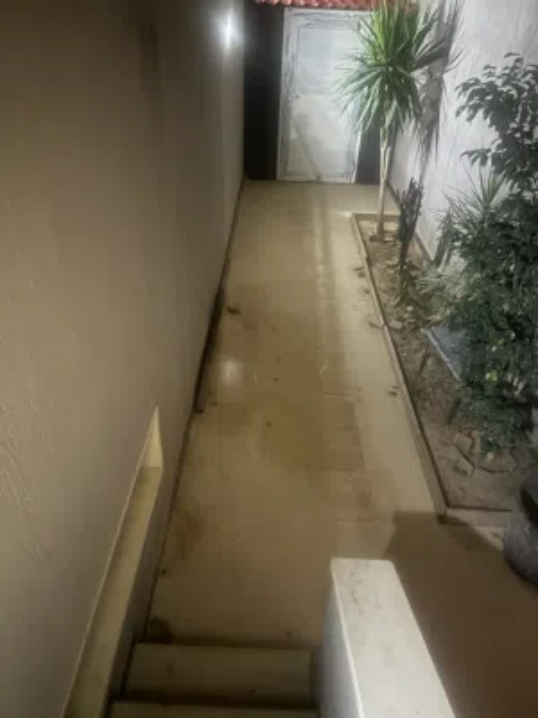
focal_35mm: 24
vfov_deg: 71.6
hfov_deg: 56.8
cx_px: 269
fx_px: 497
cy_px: 359
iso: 1600
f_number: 1.78
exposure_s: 1/9
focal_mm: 6.86
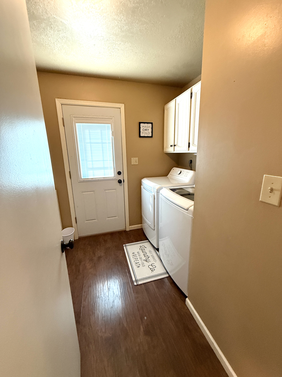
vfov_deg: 102.1
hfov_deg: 85.7
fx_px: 152
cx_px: 141
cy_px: 188
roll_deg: +2.7
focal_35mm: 14
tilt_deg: -11.0
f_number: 2.2
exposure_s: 1/60
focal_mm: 2.22
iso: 400
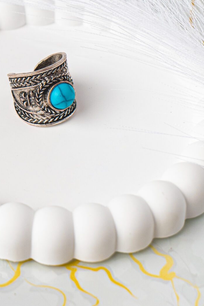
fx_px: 1240
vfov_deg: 14.0
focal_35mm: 146
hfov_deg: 9.4
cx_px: 21
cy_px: 96
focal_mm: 60
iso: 400
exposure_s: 1/160
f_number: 7.1
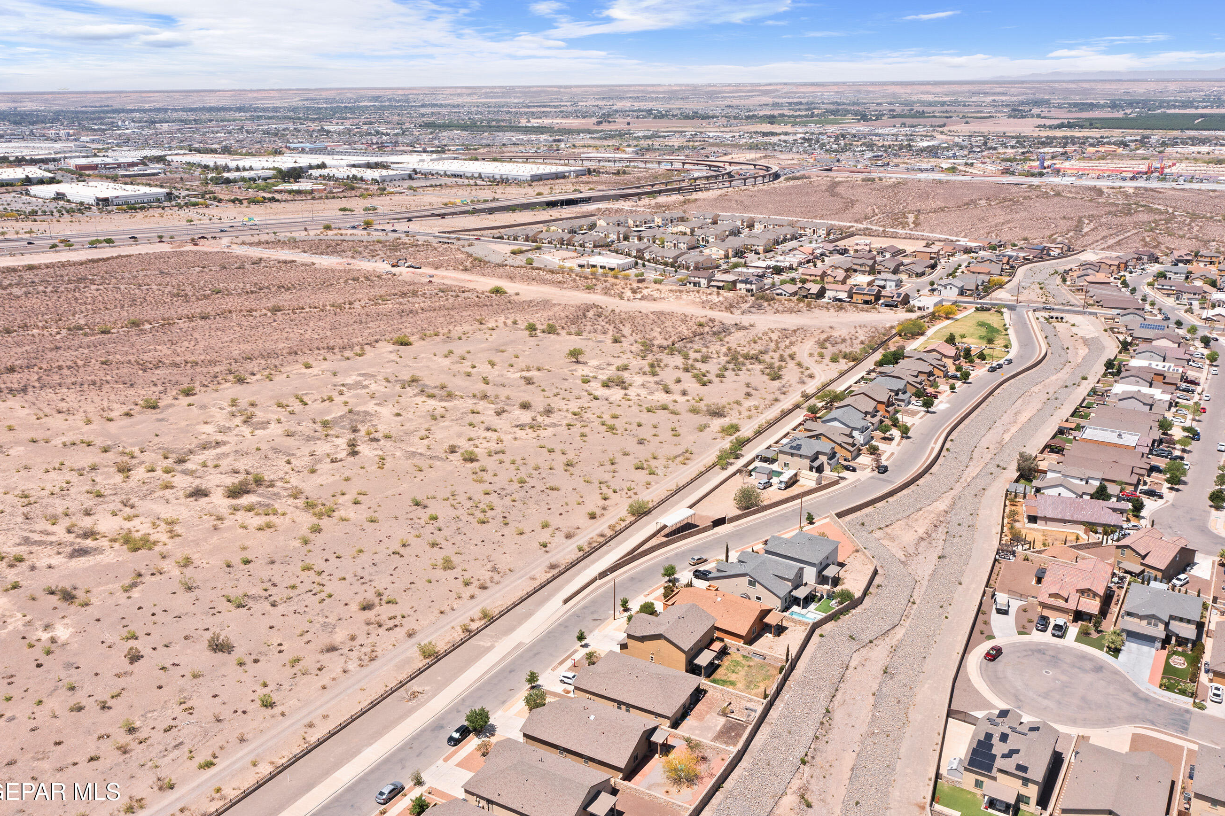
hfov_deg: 63.7
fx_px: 987
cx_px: 618
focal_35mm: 29
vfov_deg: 44.9
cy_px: 408
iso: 100
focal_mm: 10.26
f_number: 6.3
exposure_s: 1/800
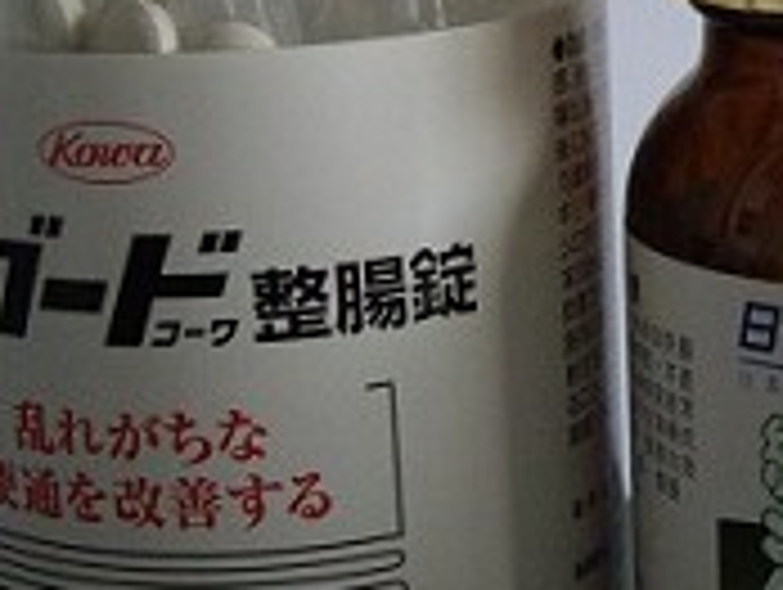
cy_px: 218
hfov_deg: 17.3
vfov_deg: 13.6
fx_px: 2469
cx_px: 904
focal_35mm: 109
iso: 400
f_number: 2.8
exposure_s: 1/80
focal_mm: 7.9
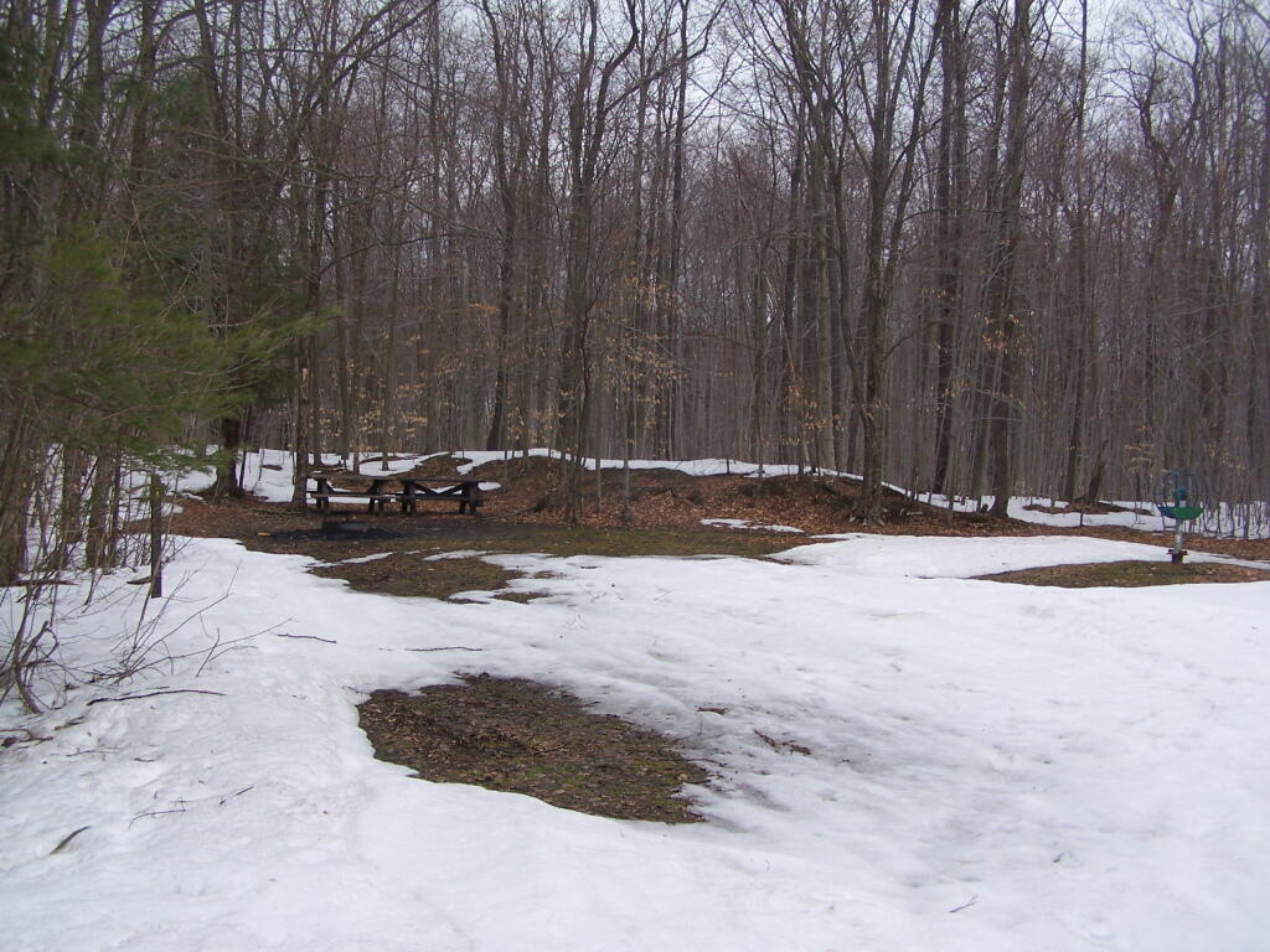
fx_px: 1394
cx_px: 635
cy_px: 476
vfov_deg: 37.7
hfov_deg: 49.0
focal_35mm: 38
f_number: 4
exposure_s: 1/640
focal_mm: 6.3
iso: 80
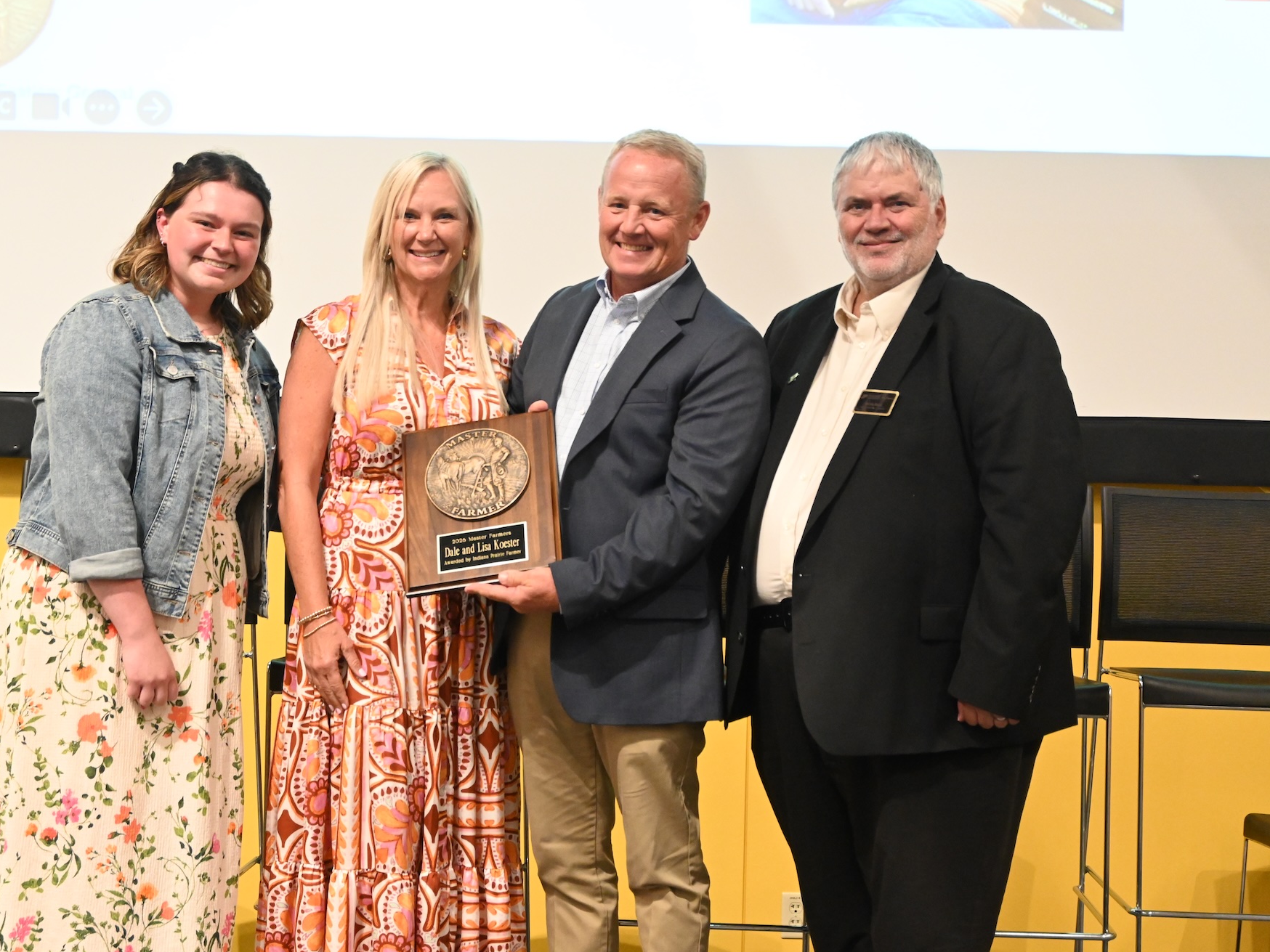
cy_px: 470
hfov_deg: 29.4
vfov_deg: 22.3
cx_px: 584
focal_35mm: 66
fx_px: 2421
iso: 4000
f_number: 5.6
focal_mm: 40
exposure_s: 1/60
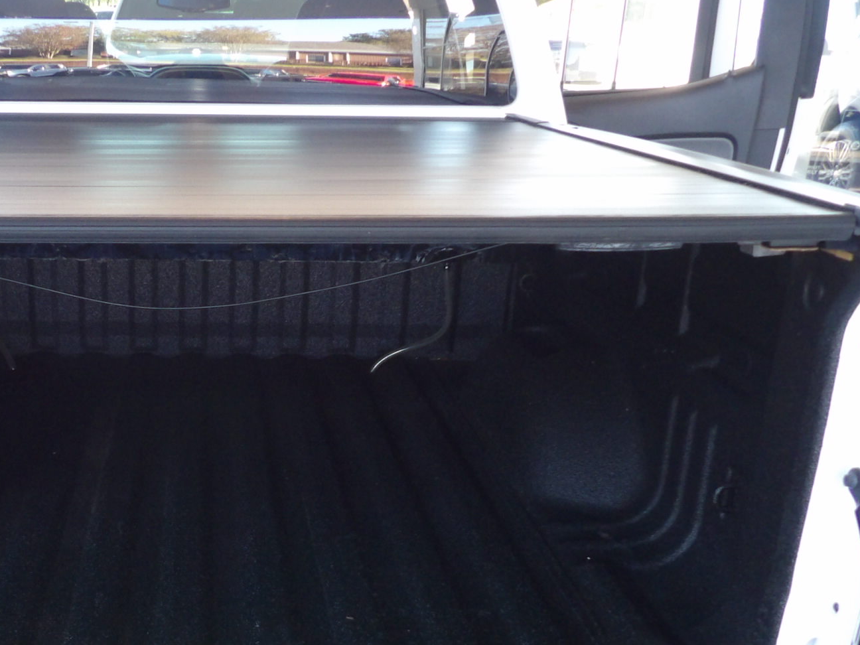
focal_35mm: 48
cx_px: 186
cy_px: 532
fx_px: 1193
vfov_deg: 29.5
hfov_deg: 38.3
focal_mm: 4.3
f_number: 3.2
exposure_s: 1/32
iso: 200
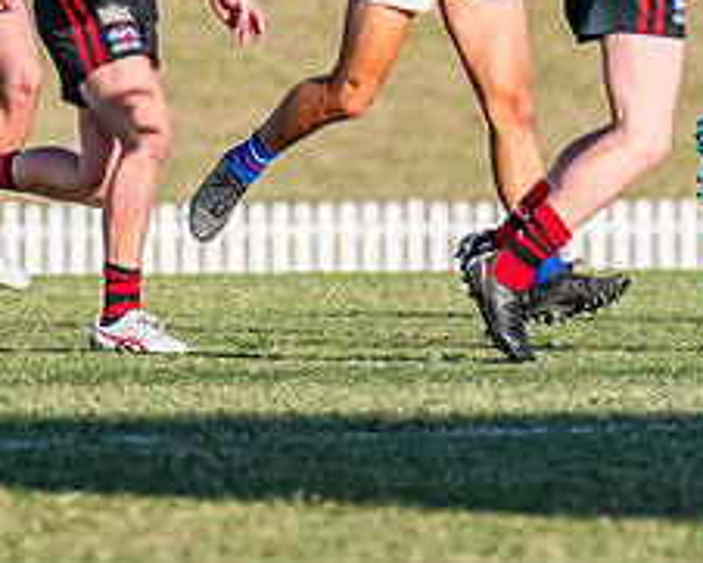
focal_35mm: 1298
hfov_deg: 1.5
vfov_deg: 1.2
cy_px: 74
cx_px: 1049
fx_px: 27018
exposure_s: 1/1600
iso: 800
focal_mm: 420
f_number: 8
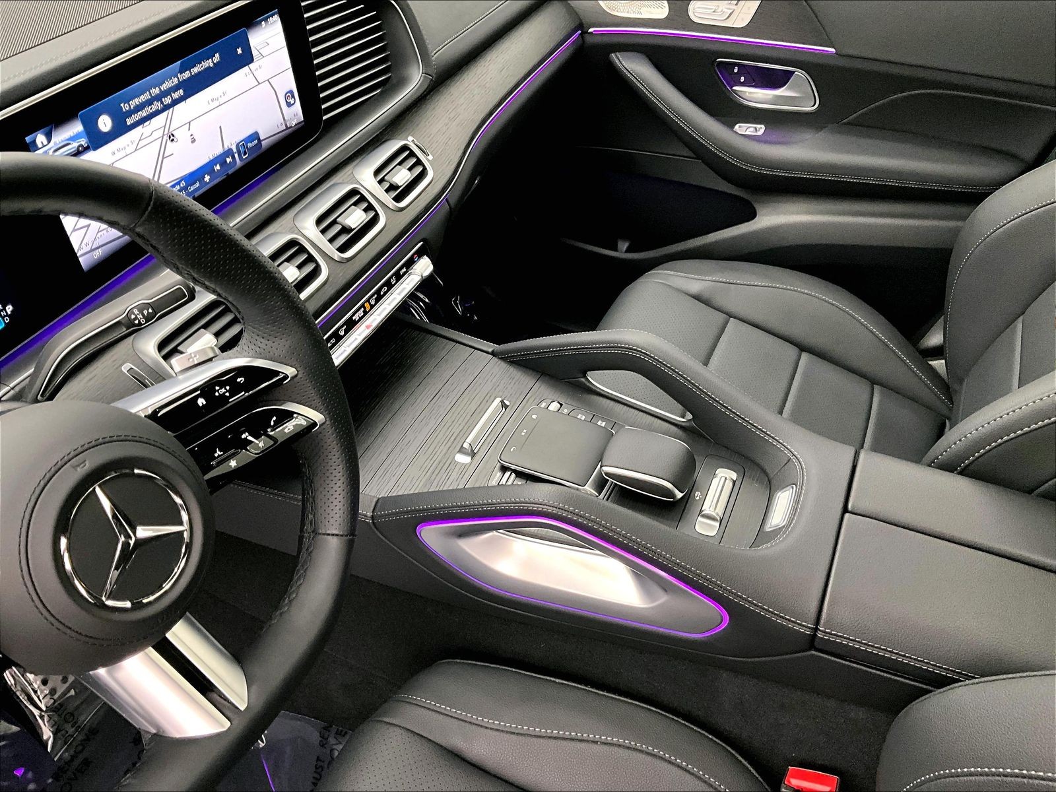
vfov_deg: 48.2
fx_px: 885
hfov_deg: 61.7
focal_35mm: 29
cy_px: 396
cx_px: 528
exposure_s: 1/30
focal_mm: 3
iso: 500
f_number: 1.8
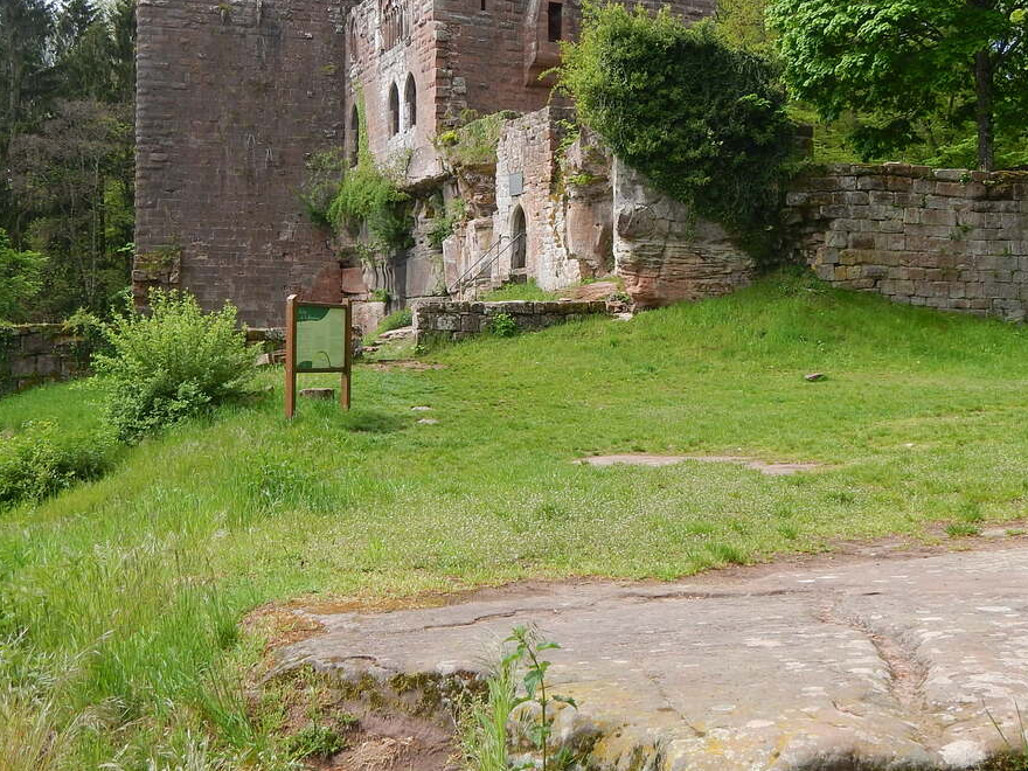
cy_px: 315
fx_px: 1425
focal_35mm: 48
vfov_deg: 30.2
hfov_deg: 39.6
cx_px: 574
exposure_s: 1/250
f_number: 3.9
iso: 125
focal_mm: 5.9
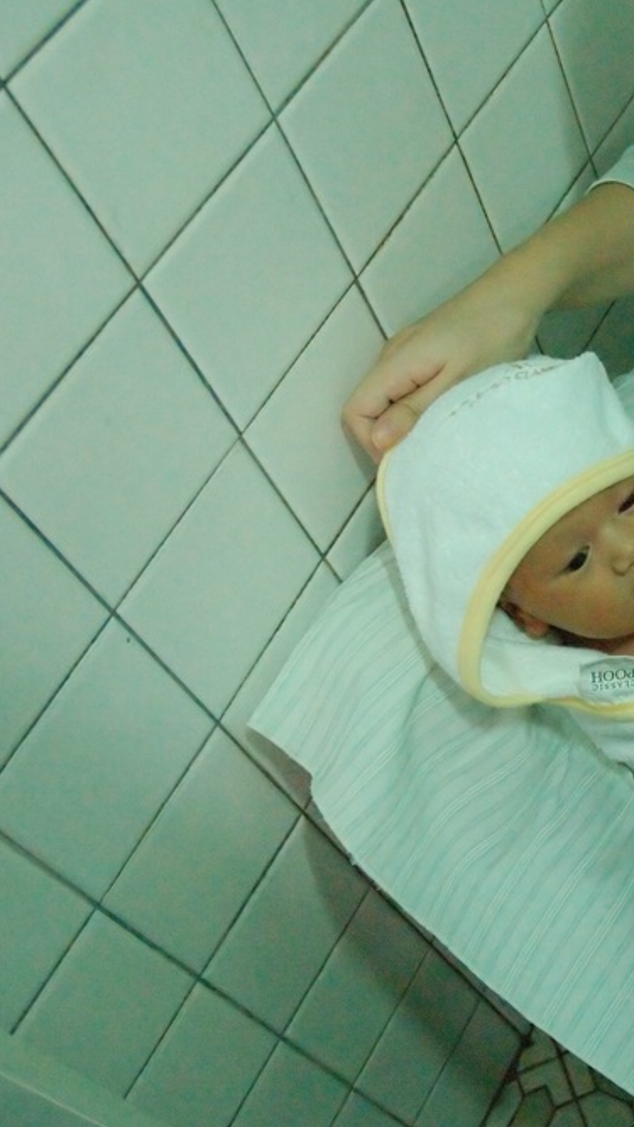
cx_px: 678
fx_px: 1585
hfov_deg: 21.6
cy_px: 560
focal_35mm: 53
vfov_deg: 39.2
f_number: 3.8
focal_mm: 22
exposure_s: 1/60
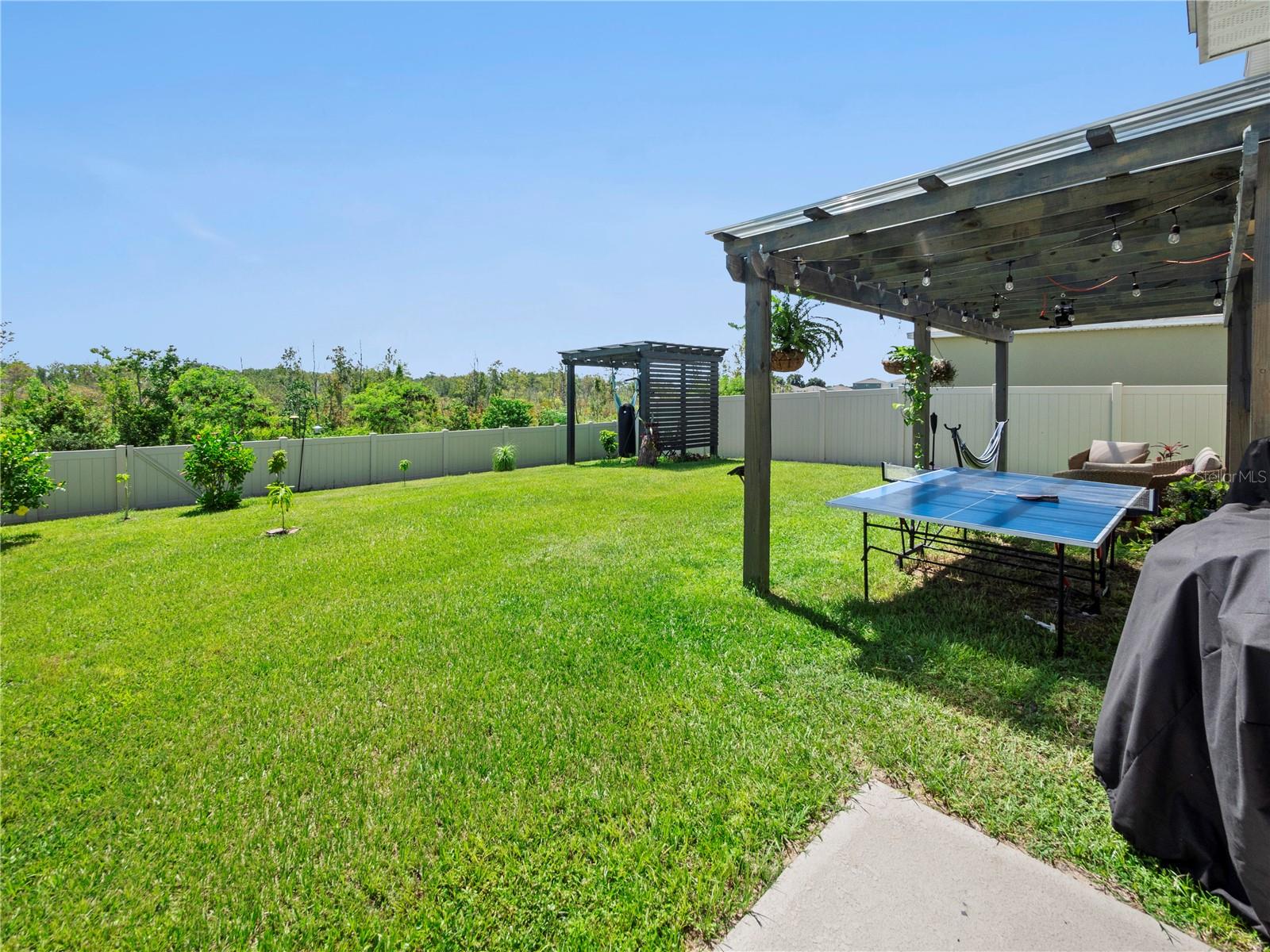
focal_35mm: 14
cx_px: 635
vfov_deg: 85.7
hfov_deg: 102.1
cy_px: 476
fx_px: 514
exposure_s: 1/400
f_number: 7.1
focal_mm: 7
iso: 200
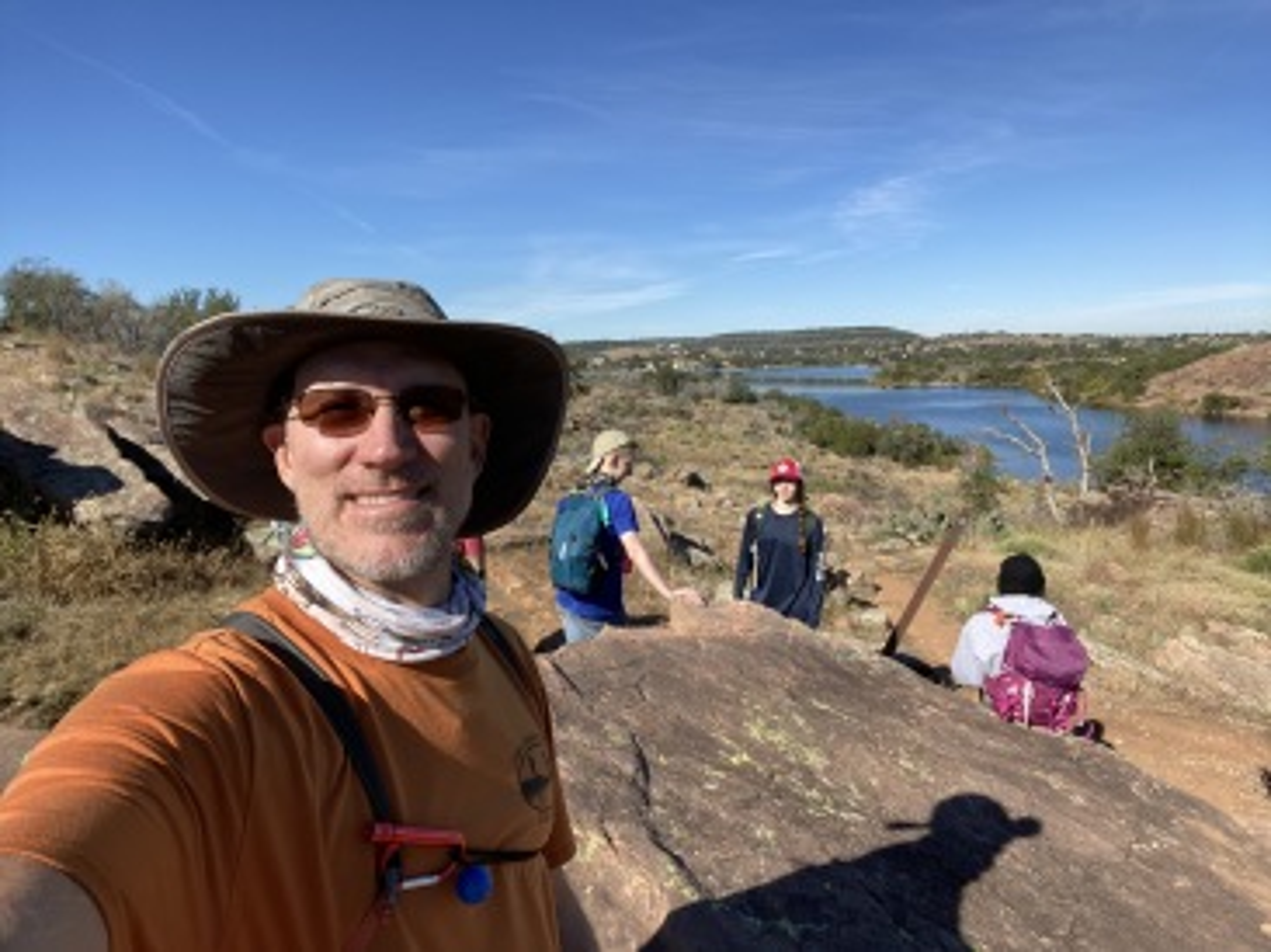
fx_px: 844
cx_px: 636
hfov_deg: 74.0
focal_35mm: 23
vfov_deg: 58.8
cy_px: 476
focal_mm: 2.71
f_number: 2.2
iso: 25
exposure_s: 1/964
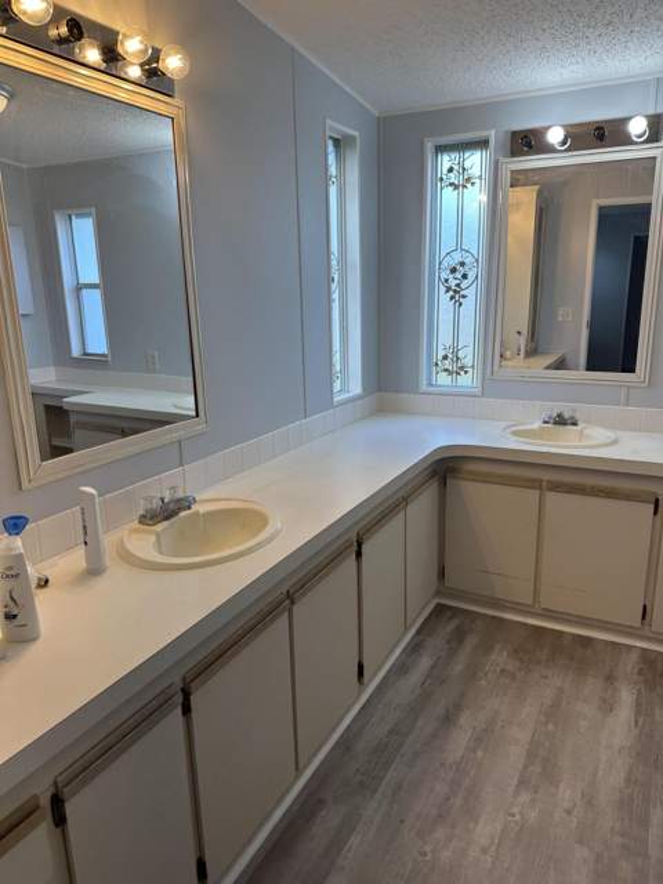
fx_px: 613
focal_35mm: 24
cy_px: 442
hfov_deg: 56.8
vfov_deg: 71.6
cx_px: 332
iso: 64
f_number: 1.78
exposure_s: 1/122
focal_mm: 6.86
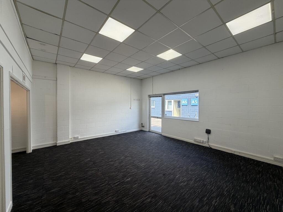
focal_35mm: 14
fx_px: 114
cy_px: 106
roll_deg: +0.7
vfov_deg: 85.7
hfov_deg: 102.1
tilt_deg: +1.1
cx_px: 142
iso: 64
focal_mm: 2.22
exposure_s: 1/100
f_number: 2.2
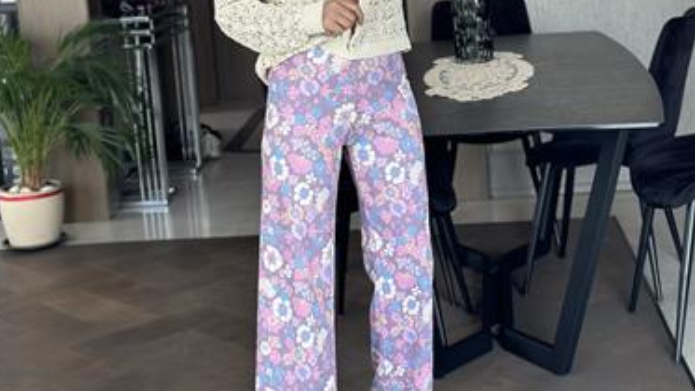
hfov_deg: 29.7
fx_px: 1309
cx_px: 345
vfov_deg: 16.9
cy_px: 95
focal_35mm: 71
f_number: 1.78
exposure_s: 1/115
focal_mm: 6.86
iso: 125
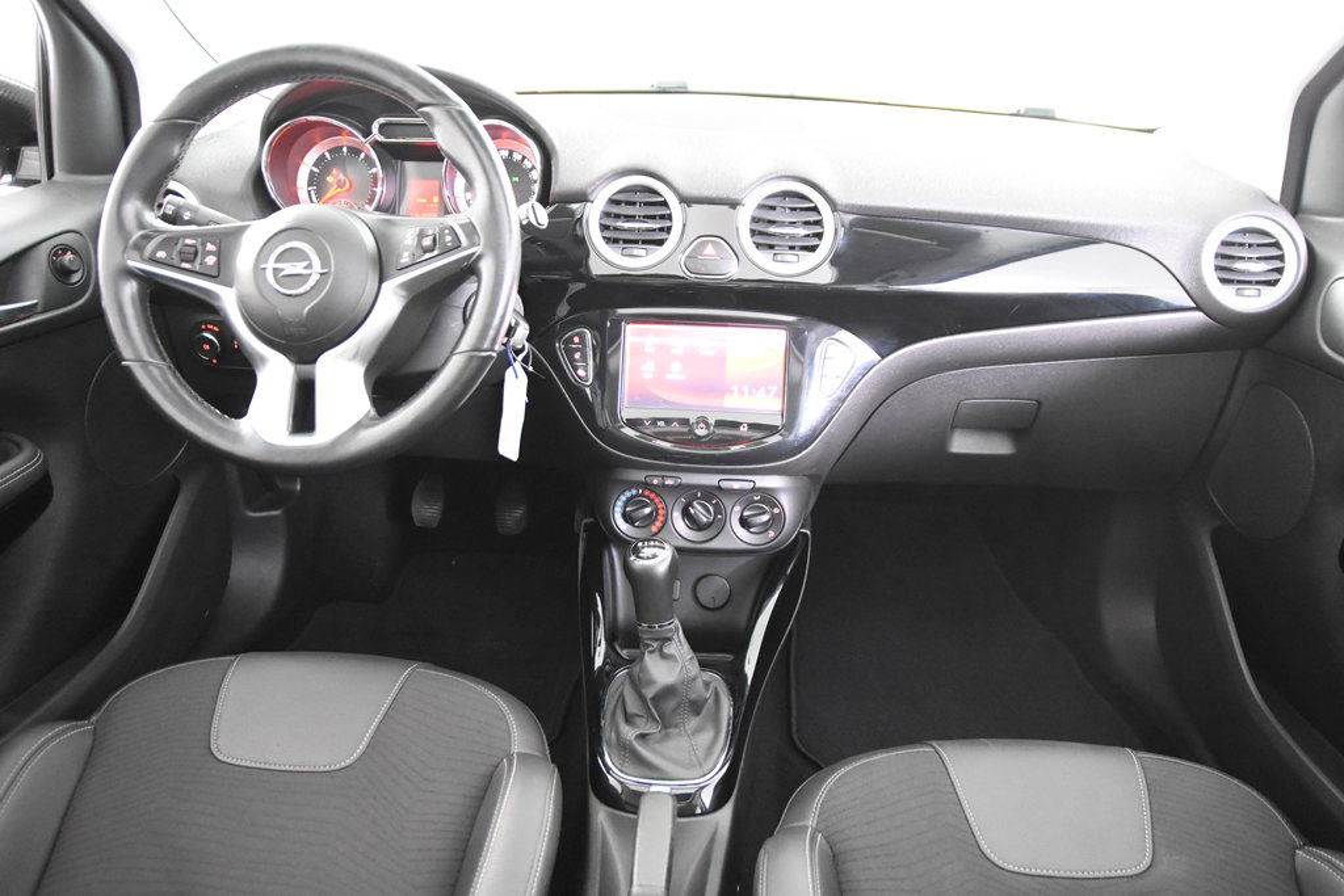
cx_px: 672
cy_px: 448
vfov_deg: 50.4
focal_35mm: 26
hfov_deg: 70.4
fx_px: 952
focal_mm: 17
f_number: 2.8
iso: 6400
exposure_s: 1/25
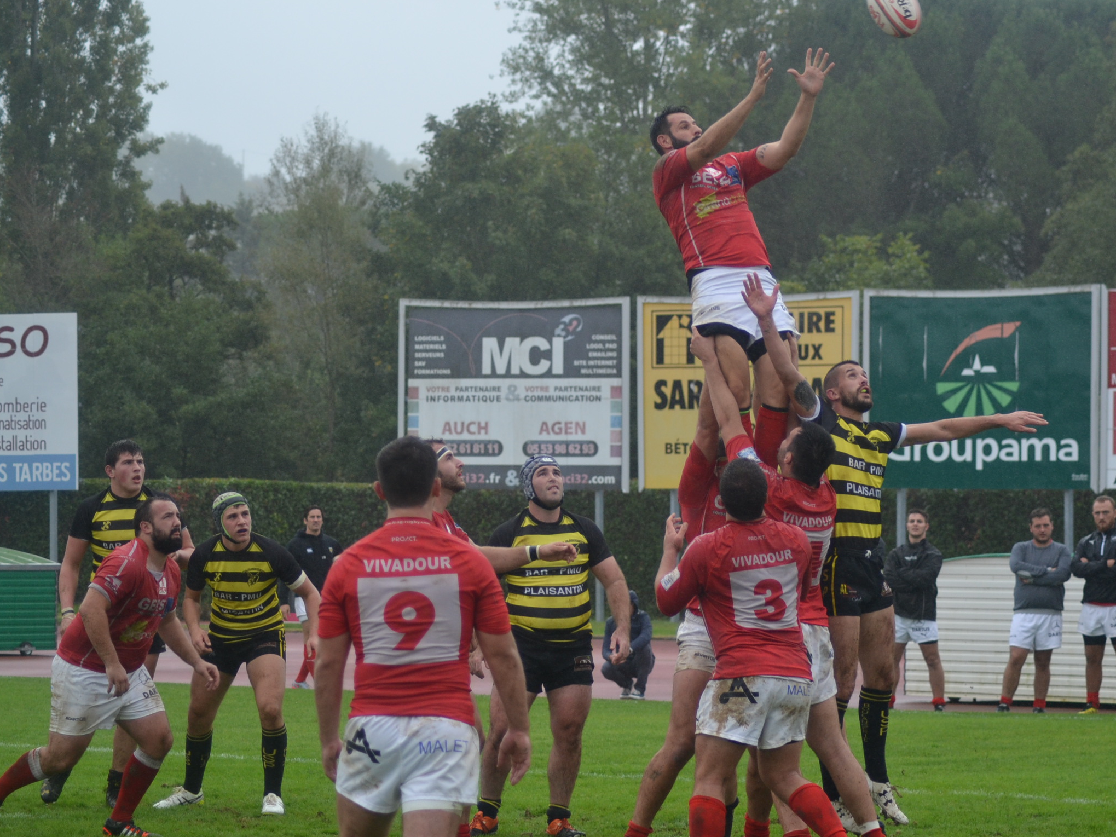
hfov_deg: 14.2
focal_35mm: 139
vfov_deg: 10.7
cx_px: 598
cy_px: 419
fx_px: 4466
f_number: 4
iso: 400
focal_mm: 85
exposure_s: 1/640
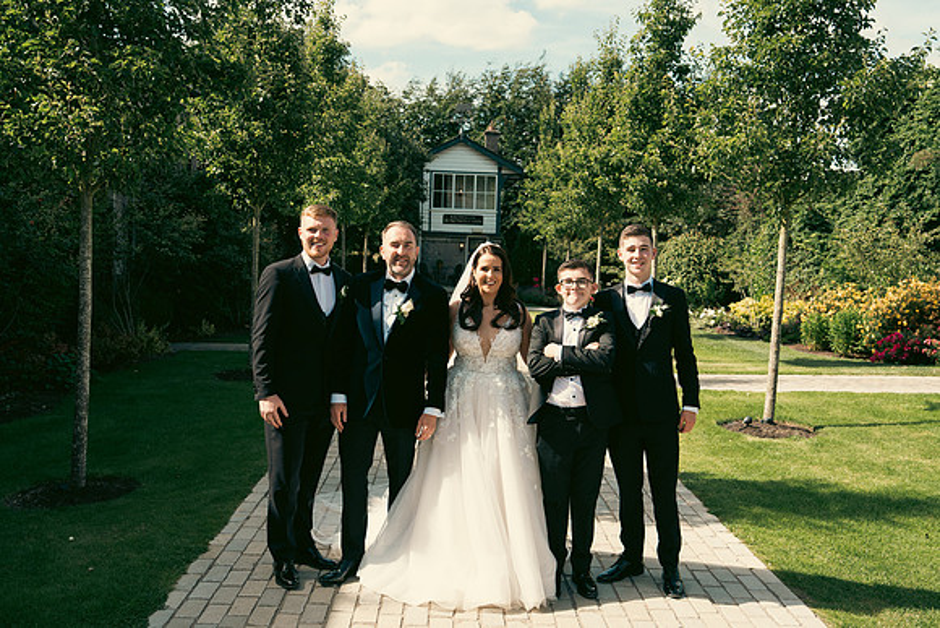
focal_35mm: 33
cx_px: 470
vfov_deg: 40.0
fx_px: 862
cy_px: 314
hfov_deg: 57.2
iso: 160
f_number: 5
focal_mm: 33
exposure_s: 1/400
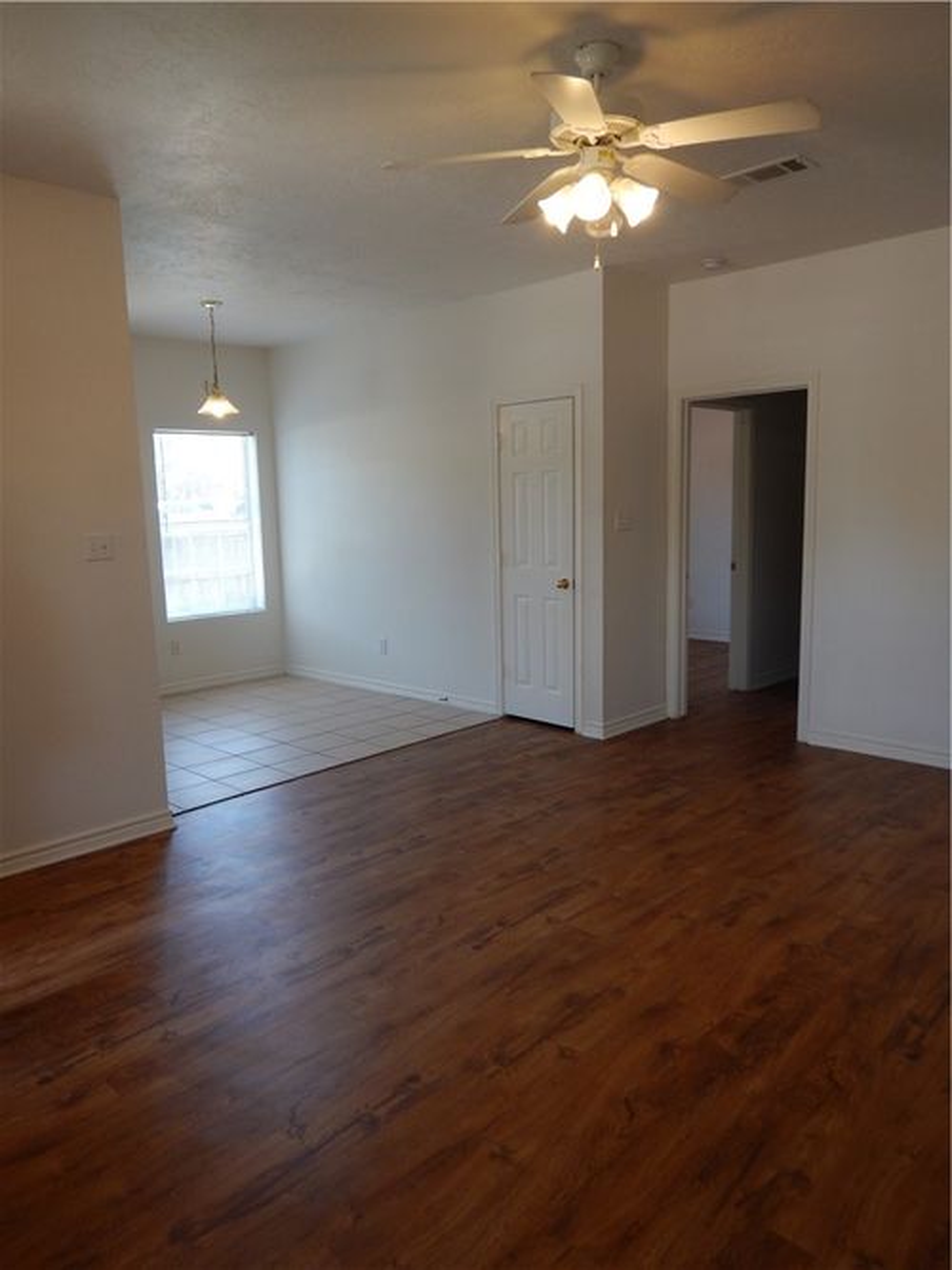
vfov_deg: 71.6
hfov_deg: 56.8
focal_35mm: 24
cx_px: 476
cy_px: 635
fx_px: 880
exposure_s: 1/60
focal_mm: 4.3
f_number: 2.8
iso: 125
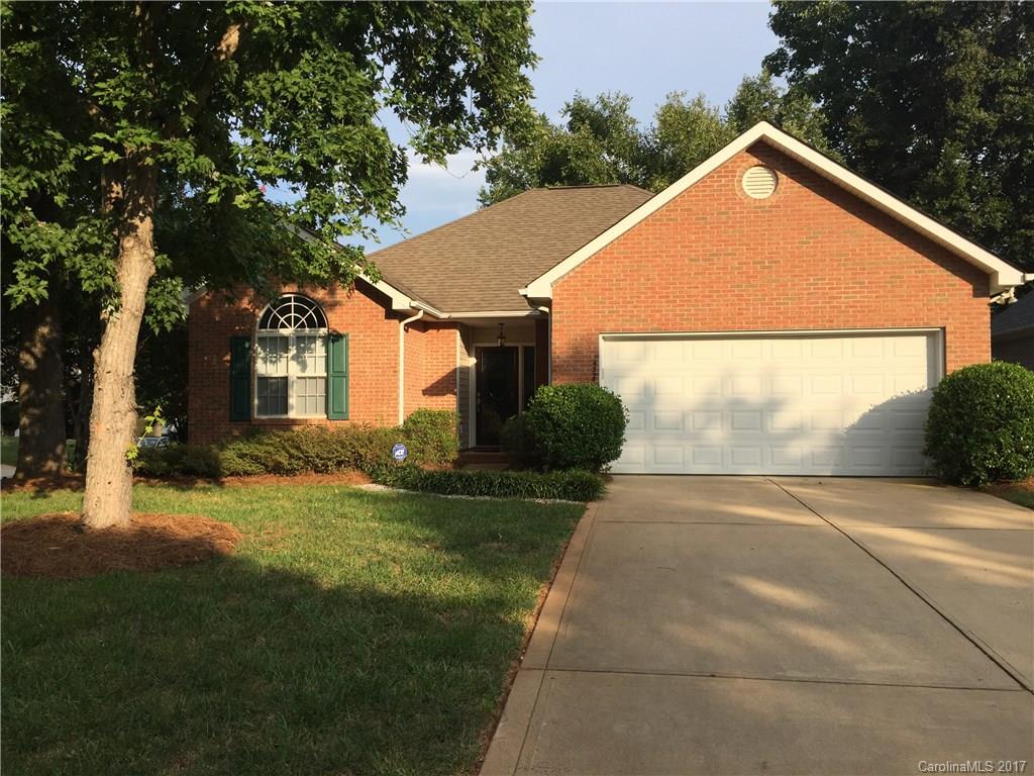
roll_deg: -1.4
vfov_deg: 48.2
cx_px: 517
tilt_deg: -1.5
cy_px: 388
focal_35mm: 29
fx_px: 866
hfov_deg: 61.7
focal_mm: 4.15
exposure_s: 1/1464
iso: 32
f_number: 2.2
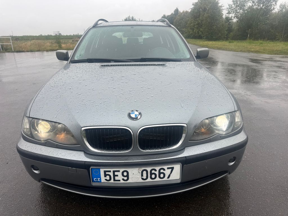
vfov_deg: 56.8
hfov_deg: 71.6
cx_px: 144
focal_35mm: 24
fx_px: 200
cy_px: 108
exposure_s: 1/831
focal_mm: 6.76
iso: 80
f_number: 1.78
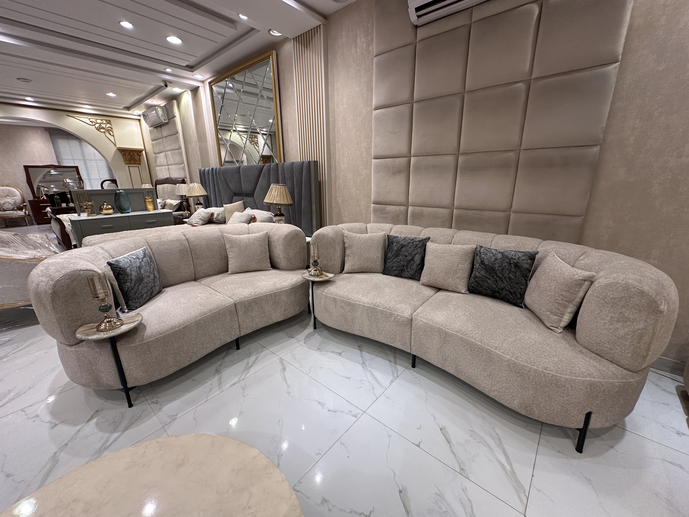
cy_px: 258
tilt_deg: -16.9
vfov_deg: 85.7
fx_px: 279
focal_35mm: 14
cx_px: 344
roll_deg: +0.6
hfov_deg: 102.1
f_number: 2.2
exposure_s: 1/100
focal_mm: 2.22
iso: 200
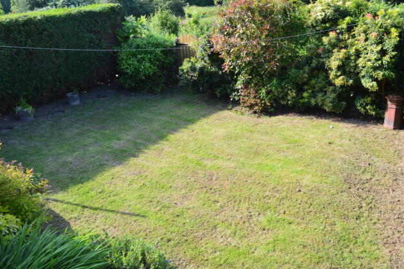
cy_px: 134
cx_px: 205
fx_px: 314
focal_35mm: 28
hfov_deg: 65.5
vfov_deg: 46.4
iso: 400
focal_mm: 18
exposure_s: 1/125
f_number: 9
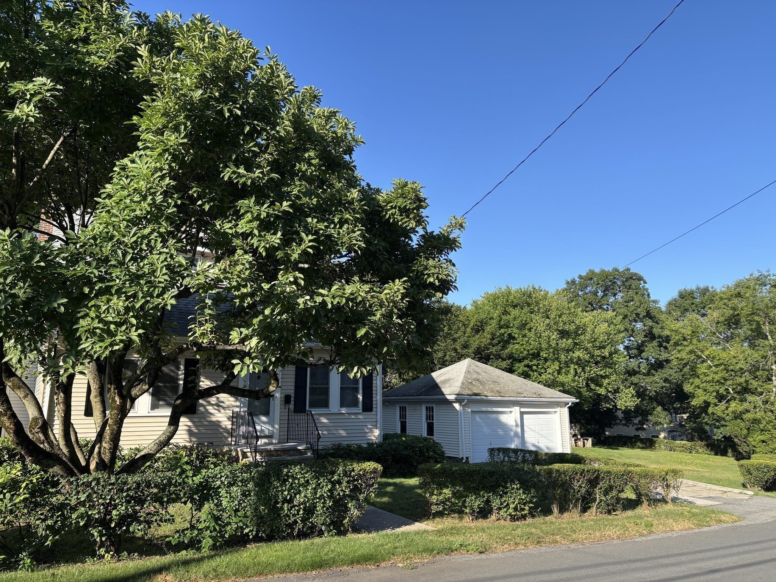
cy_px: 291
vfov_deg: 53.1
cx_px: 388
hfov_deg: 67.3
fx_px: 583
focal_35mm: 26
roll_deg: +0.3
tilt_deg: +10.4
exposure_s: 1/1567
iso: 50
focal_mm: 5.96
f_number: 1.6
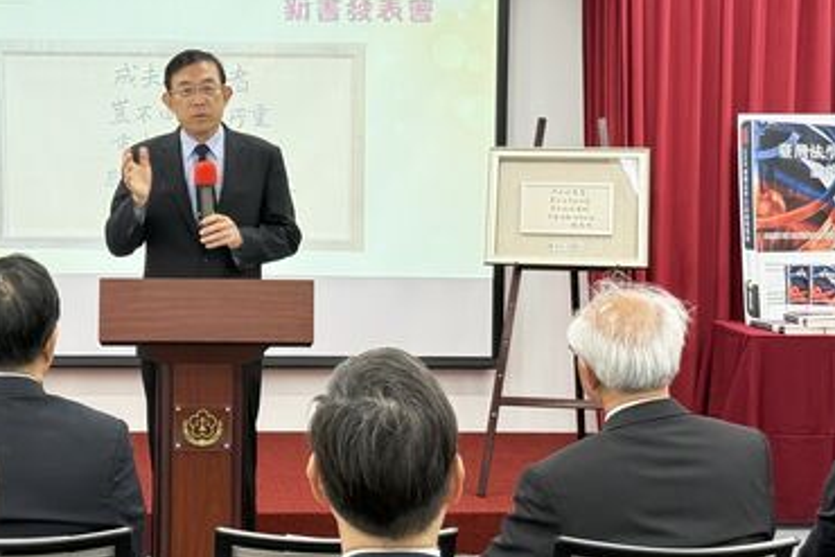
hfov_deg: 24.8
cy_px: 174
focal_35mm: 81
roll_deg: -0.3
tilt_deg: -1.8
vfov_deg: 16.8
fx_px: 1879
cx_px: 232
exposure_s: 1/60
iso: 125
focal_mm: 6.76
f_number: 1.78
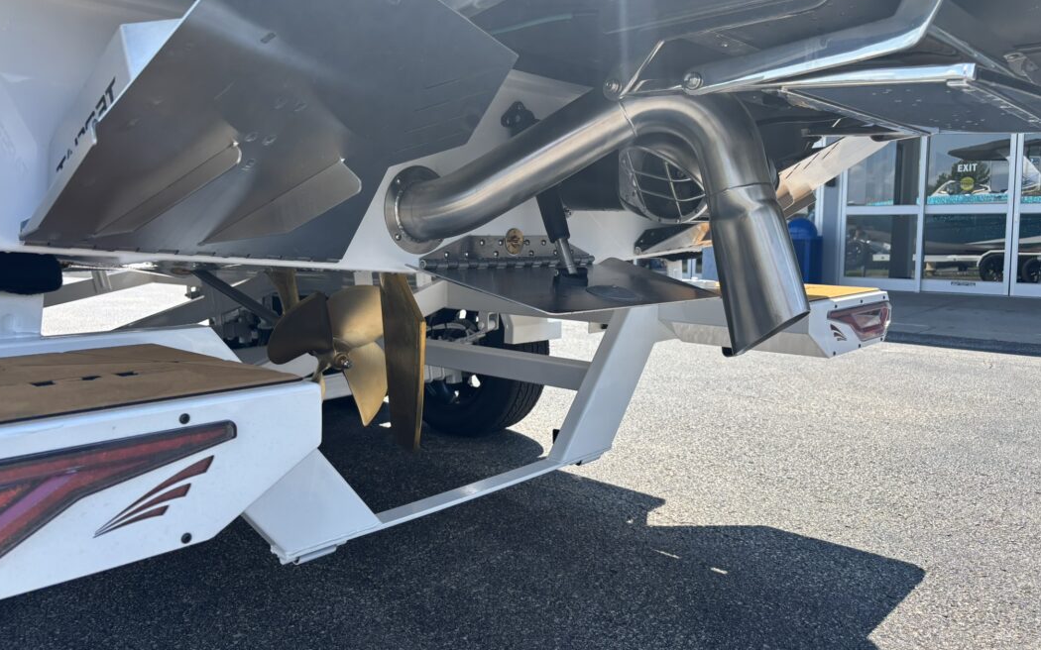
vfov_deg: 44.4
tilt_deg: -3.6
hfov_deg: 66.5
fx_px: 794
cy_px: 285
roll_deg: -1.8
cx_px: 513
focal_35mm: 28
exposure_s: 1/1126
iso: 50
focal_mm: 5.96
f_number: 1.6
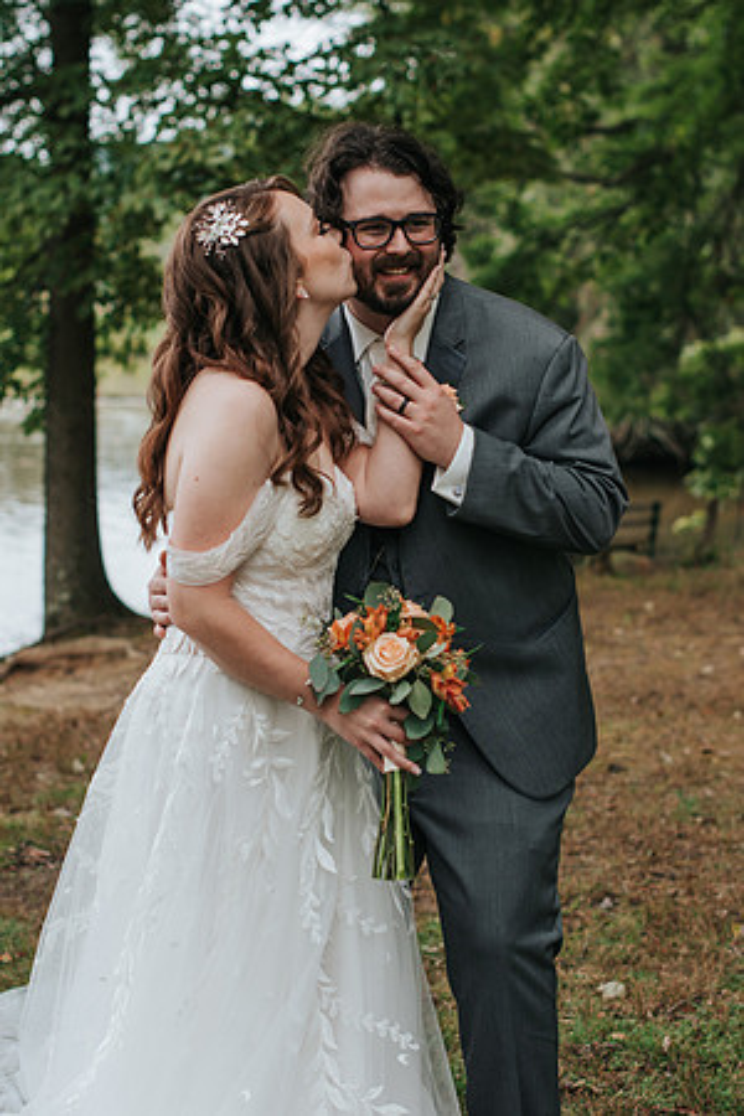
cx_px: 372
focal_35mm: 75
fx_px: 2325
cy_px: 558
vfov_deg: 27.0
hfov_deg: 18.2
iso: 200
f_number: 2.8
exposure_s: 1/800
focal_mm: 50
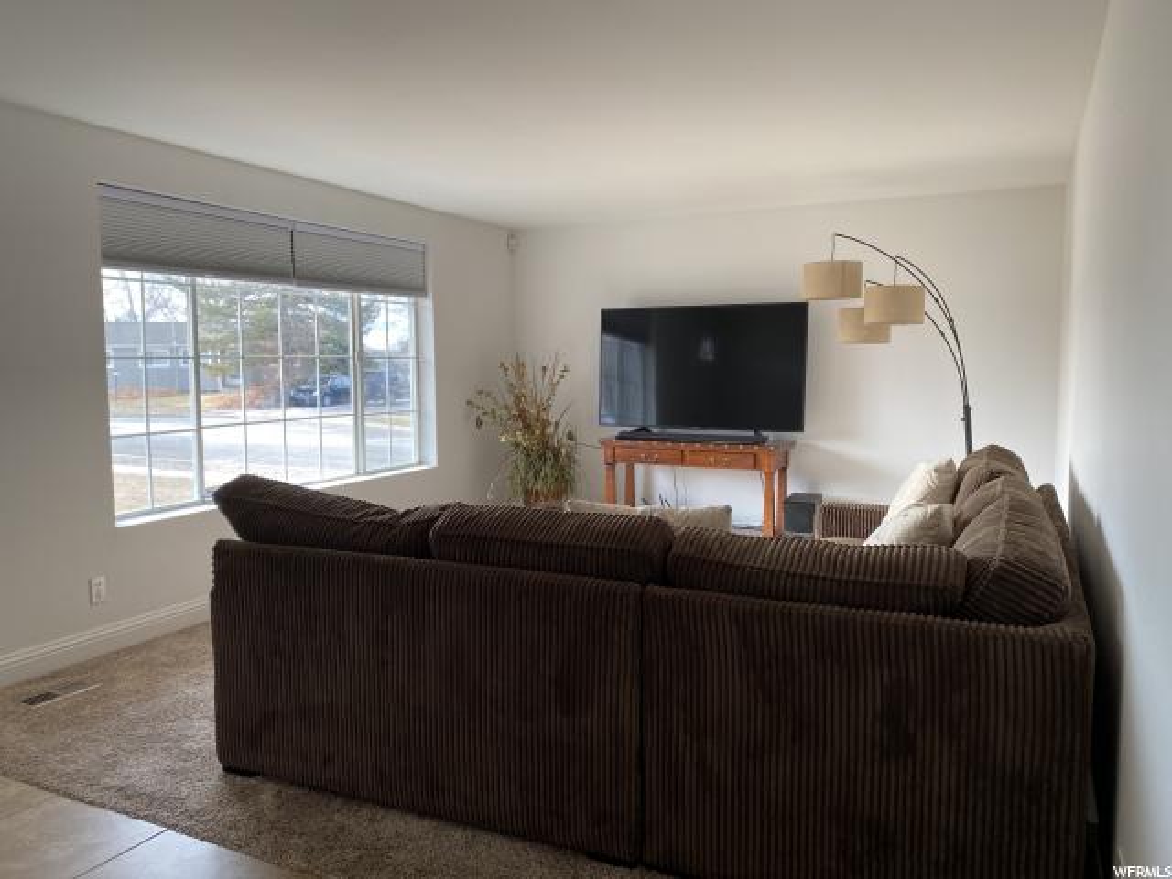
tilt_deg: -6.9
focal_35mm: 26
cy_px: 440
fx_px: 880
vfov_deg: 53.1
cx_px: 586
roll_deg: +0.4
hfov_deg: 67.3
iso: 50
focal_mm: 4.25
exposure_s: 1/121
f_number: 1.8
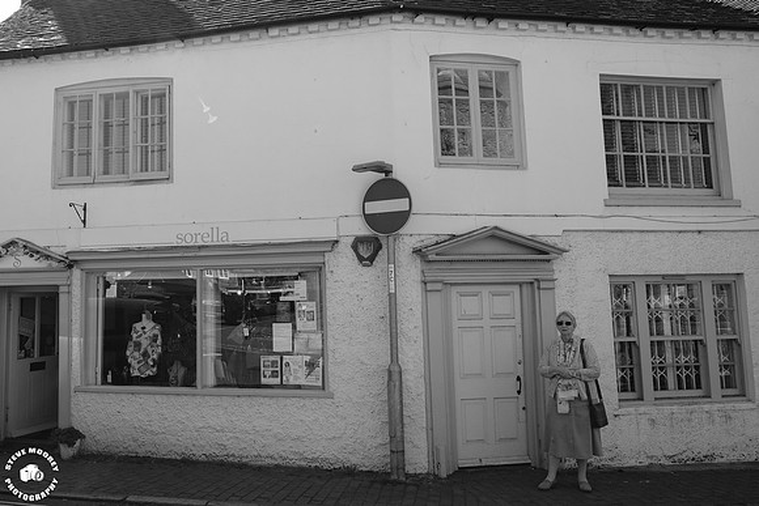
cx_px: 268
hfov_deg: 57.2
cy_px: 217
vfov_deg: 40.6
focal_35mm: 32
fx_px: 682
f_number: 9
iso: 200
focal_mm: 16.6
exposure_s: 1/160
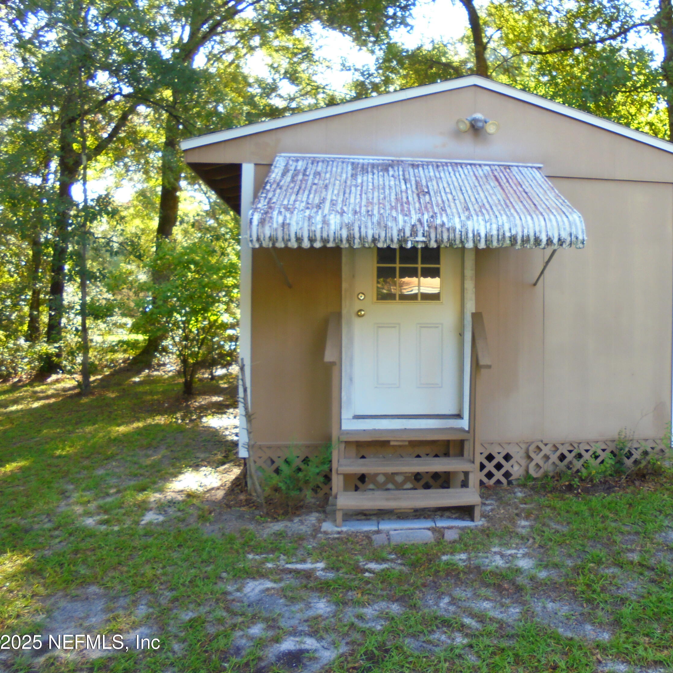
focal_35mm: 31
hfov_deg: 51.7
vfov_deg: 52.5
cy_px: 333
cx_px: 438
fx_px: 682
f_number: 3.5
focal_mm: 4.6
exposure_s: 1/30
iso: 100
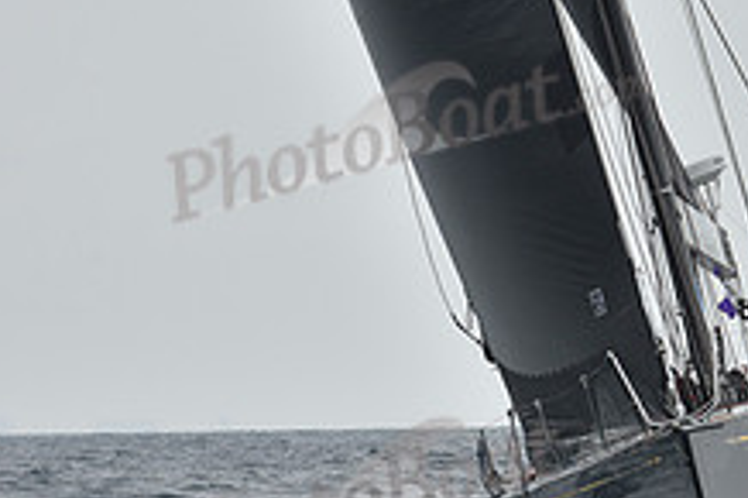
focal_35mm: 532
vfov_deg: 2.6
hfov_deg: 3.9
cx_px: 830
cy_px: 263
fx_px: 11045
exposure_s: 1/800
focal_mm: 200
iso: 250
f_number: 11
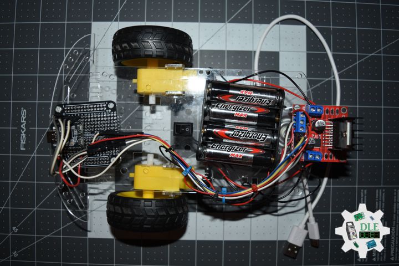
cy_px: 133
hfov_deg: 61.9
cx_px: 200
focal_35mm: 30
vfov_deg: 43.6
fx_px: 332
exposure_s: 1/60
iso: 160
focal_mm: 20
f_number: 3.8
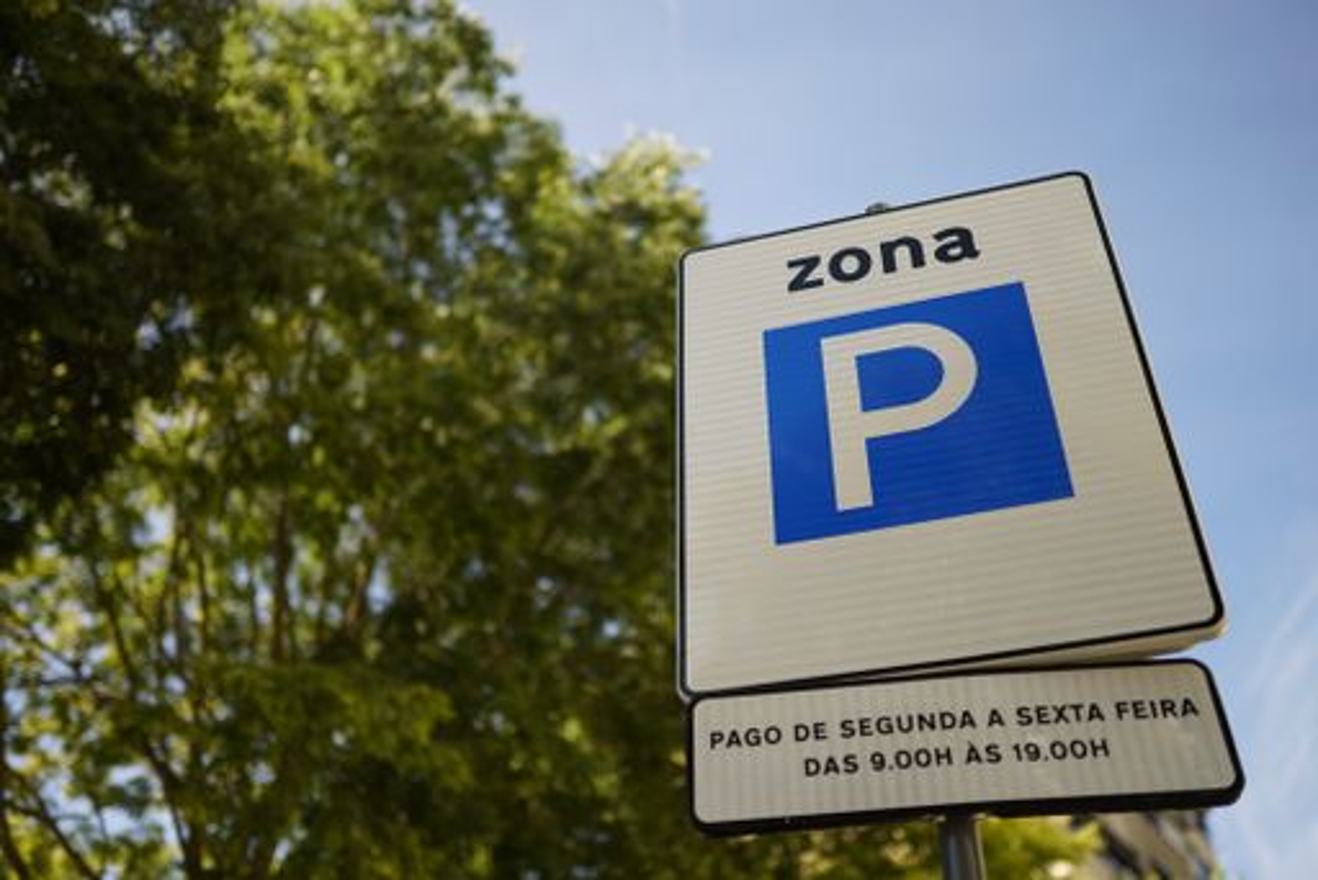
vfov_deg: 37.9
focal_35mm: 35
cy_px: 440
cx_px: 659
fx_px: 1282
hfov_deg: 54.4
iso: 100
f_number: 1.4
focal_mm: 35
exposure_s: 1/4000
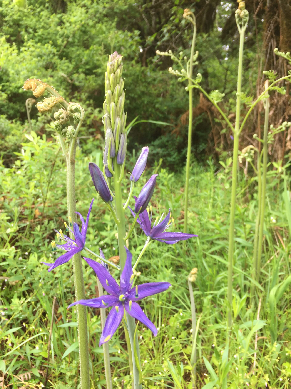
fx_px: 325
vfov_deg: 61.7
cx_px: 146
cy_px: 194
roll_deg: -1.6
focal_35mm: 29
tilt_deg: -10.9
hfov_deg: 48.2
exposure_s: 1/163
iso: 32
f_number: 2.2
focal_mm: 4.15
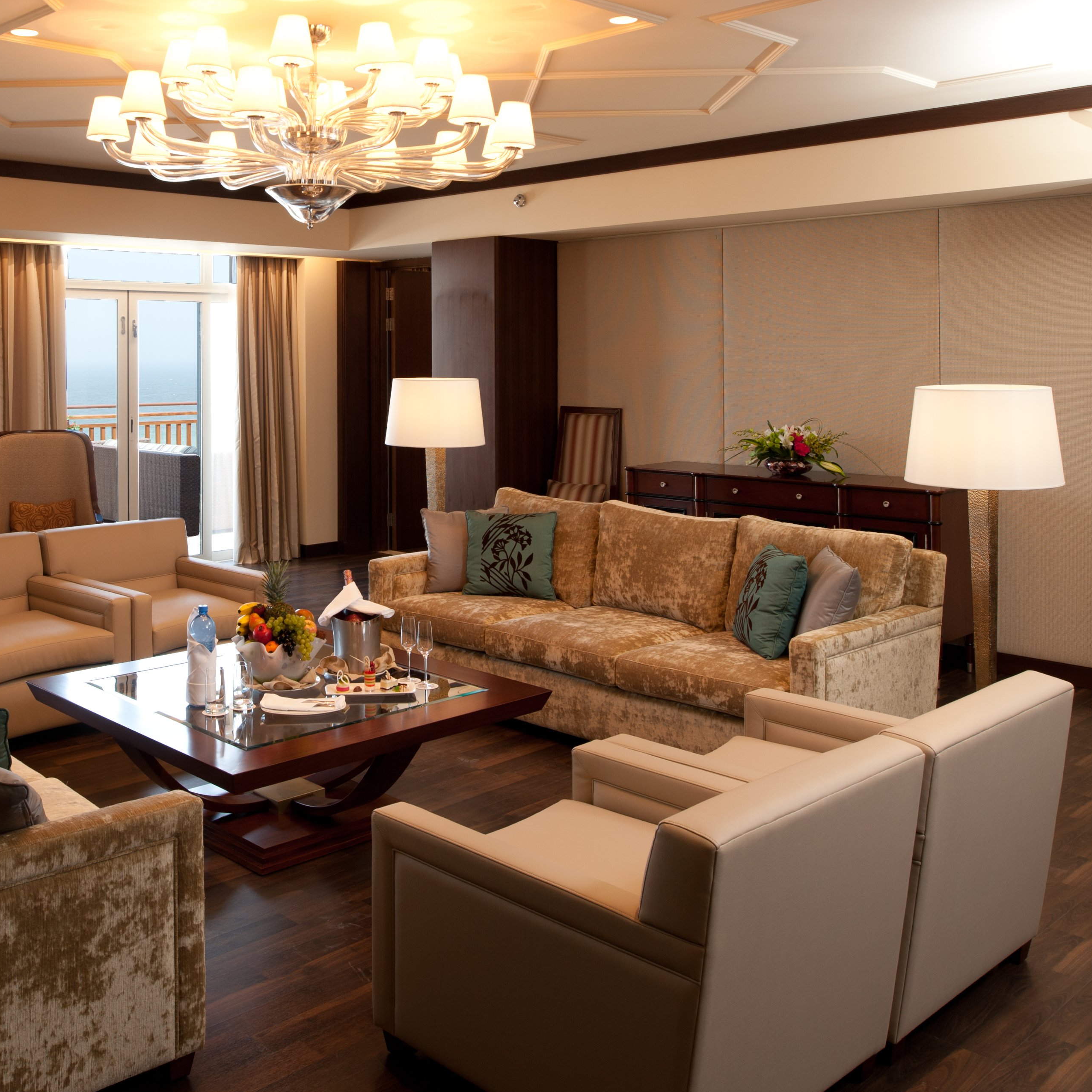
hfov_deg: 47.5
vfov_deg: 48.4
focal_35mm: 34
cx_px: 351
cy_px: 595
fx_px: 1213
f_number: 9.5
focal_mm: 24
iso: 200
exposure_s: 1/10
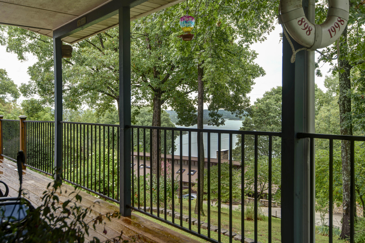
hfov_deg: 58.7
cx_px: 182
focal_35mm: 32
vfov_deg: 41.1
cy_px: 122
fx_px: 324
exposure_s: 1/45
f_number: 6.7
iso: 100
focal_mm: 32
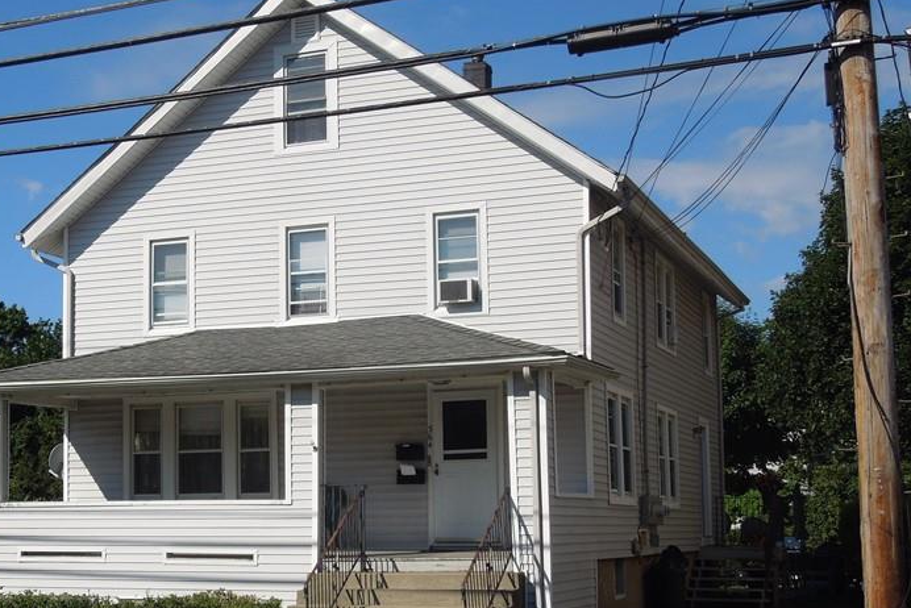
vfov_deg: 22.6
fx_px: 1519
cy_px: 390
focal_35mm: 60
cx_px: 280
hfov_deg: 33.0
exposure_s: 1/320
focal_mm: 7
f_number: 7.6
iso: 100
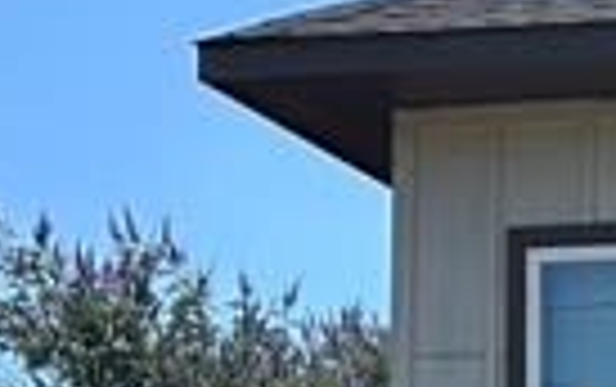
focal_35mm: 206
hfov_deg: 8.8
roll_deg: -0.7
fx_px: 3463
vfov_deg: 5.9
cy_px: 1170
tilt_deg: -0.3
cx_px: 1673
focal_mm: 5.7
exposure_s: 1/3571
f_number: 1.5
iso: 50
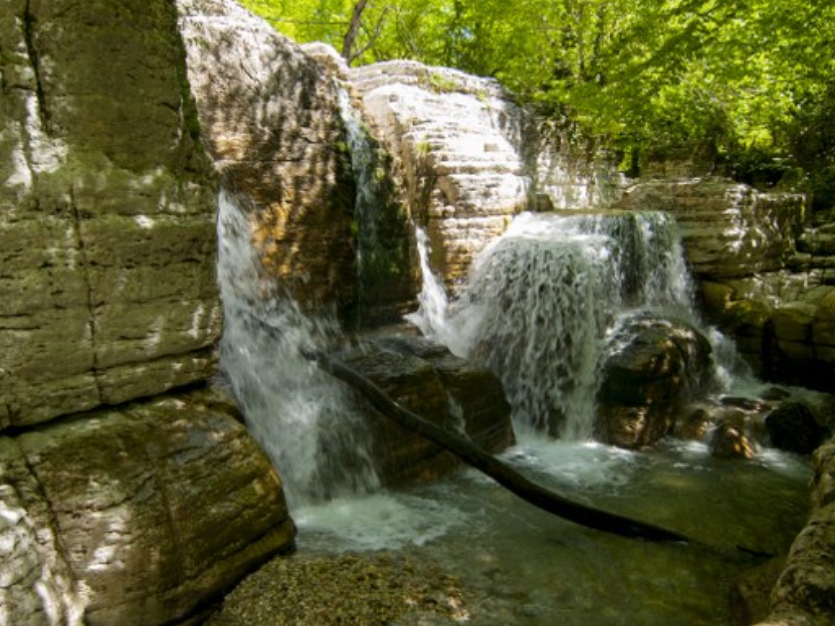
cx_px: 418
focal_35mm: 26
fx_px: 627
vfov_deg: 52.8
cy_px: 367
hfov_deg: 67.3
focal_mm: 12
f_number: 7.1
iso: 200
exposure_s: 1/80
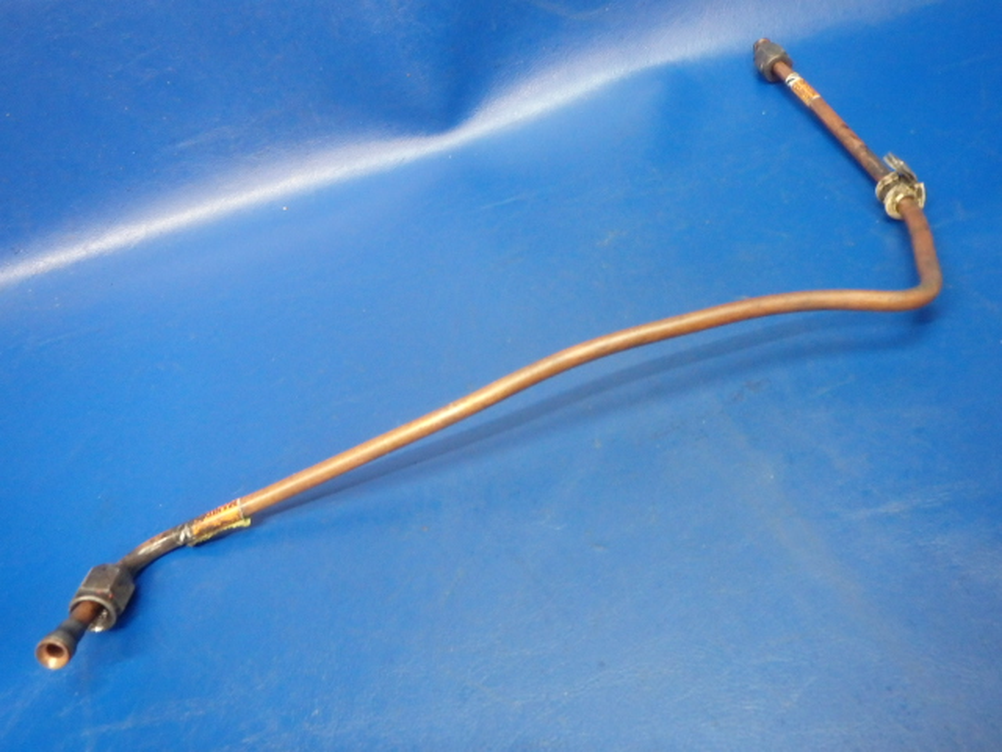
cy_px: 376
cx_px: 501
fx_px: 810
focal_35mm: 28
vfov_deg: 49.7
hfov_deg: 63.4
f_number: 3.9
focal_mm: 5
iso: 800
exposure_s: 1/15
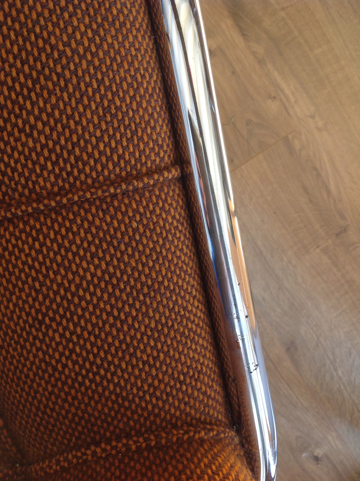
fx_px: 487
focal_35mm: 35
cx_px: 180
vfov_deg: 52.7
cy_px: 240
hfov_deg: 40.6
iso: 64
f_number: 2.4
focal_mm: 4.28
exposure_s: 1/15
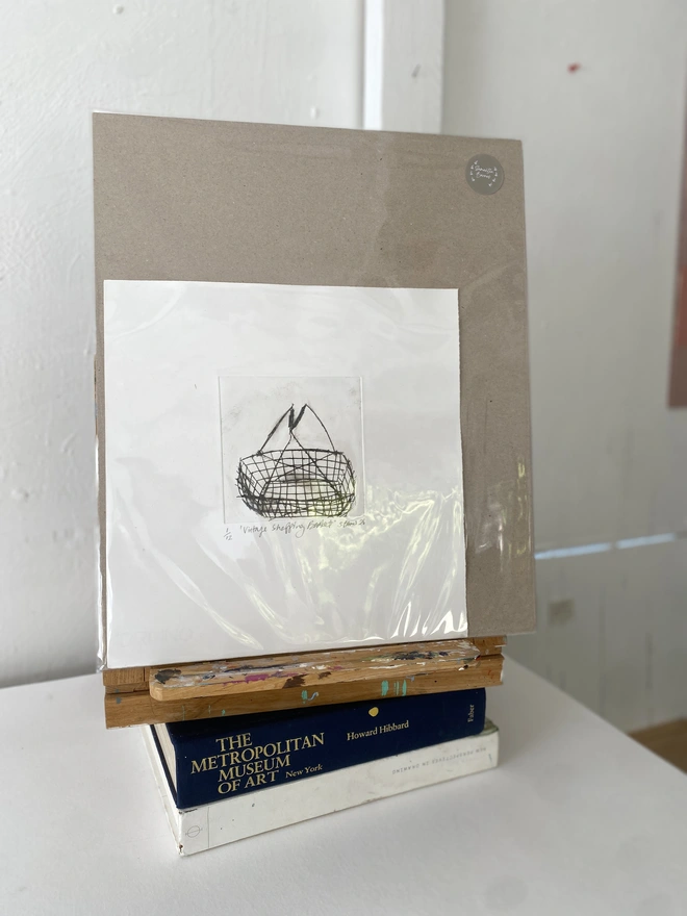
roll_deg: -0.7
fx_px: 688
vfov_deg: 67.3
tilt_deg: -7.7
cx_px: 344
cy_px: 458
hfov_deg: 53.1
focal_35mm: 26
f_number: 1.8
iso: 32
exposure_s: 1/211
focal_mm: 4.25
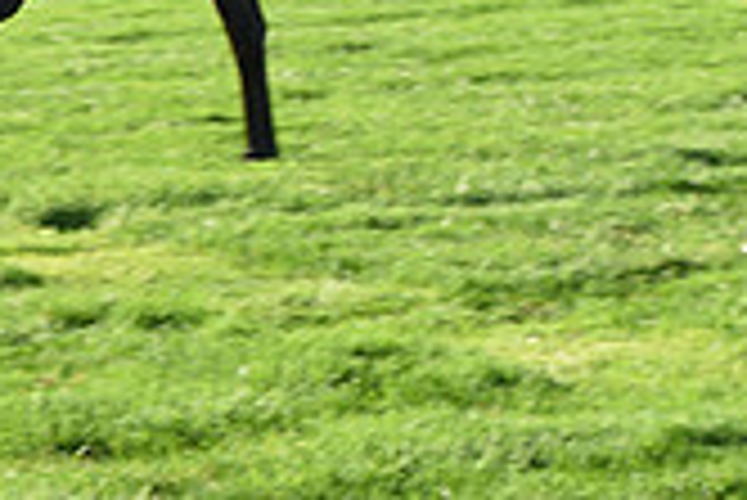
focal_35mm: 286
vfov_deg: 4.8
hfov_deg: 7.2
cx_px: 351
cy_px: -349
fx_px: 5940
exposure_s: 1/640
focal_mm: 82
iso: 400
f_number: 6.3
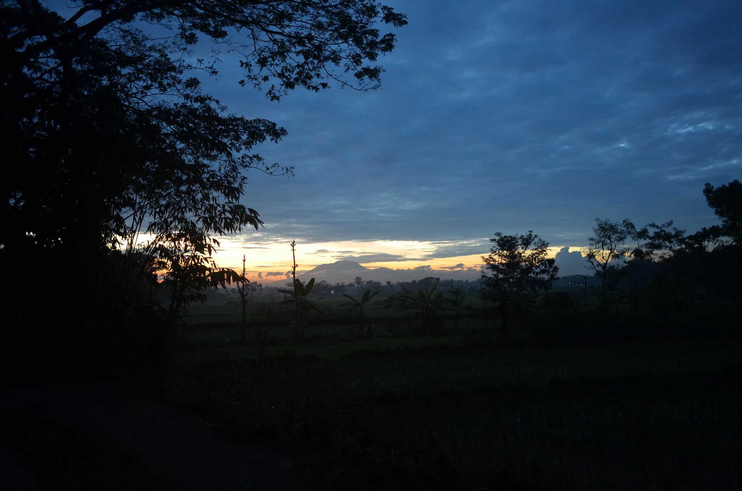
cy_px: 246
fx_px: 576
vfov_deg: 46.2
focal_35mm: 28
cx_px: 371
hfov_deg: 65.6
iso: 800
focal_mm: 18.5
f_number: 2.8
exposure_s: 1/30
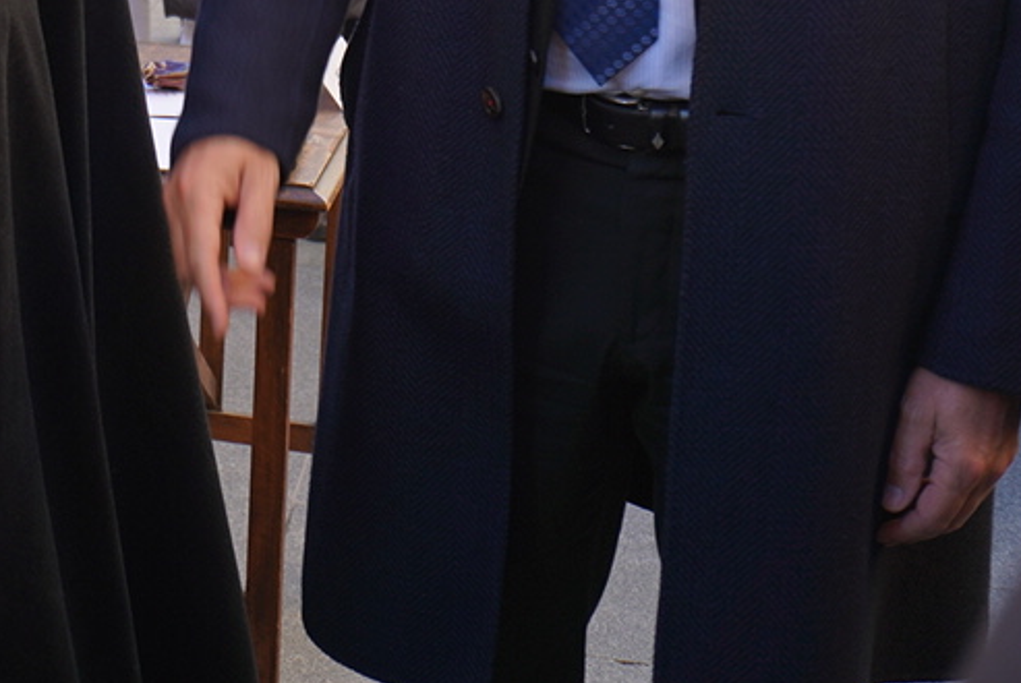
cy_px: -209
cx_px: -157
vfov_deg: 13.9
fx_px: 2697
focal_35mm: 95
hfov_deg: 20.3
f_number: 4
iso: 100
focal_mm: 29
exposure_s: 1/160
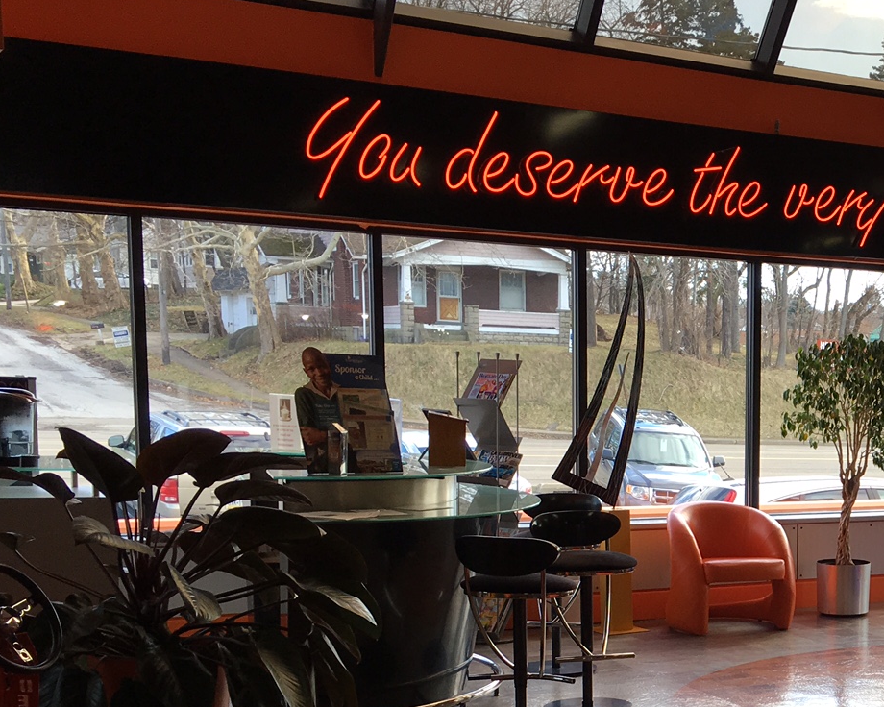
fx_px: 1622
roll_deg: -1.7
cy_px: 595
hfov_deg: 27.9
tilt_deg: -8.0
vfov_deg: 24.1
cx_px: 966
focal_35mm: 62
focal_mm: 4.15
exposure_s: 1/141
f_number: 2.2
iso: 25
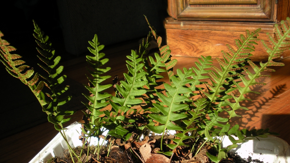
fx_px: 300
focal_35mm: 39
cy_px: 109
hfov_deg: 51.6
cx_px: 147
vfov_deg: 30.2
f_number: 3.5
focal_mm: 6.3
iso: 64
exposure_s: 1/256
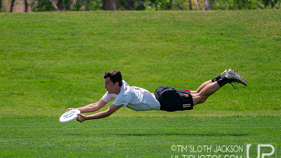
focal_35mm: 446
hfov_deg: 4.8
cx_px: 112
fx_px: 3322
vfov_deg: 2.7
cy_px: 100
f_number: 2.8
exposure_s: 1/10000
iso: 640
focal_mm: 200
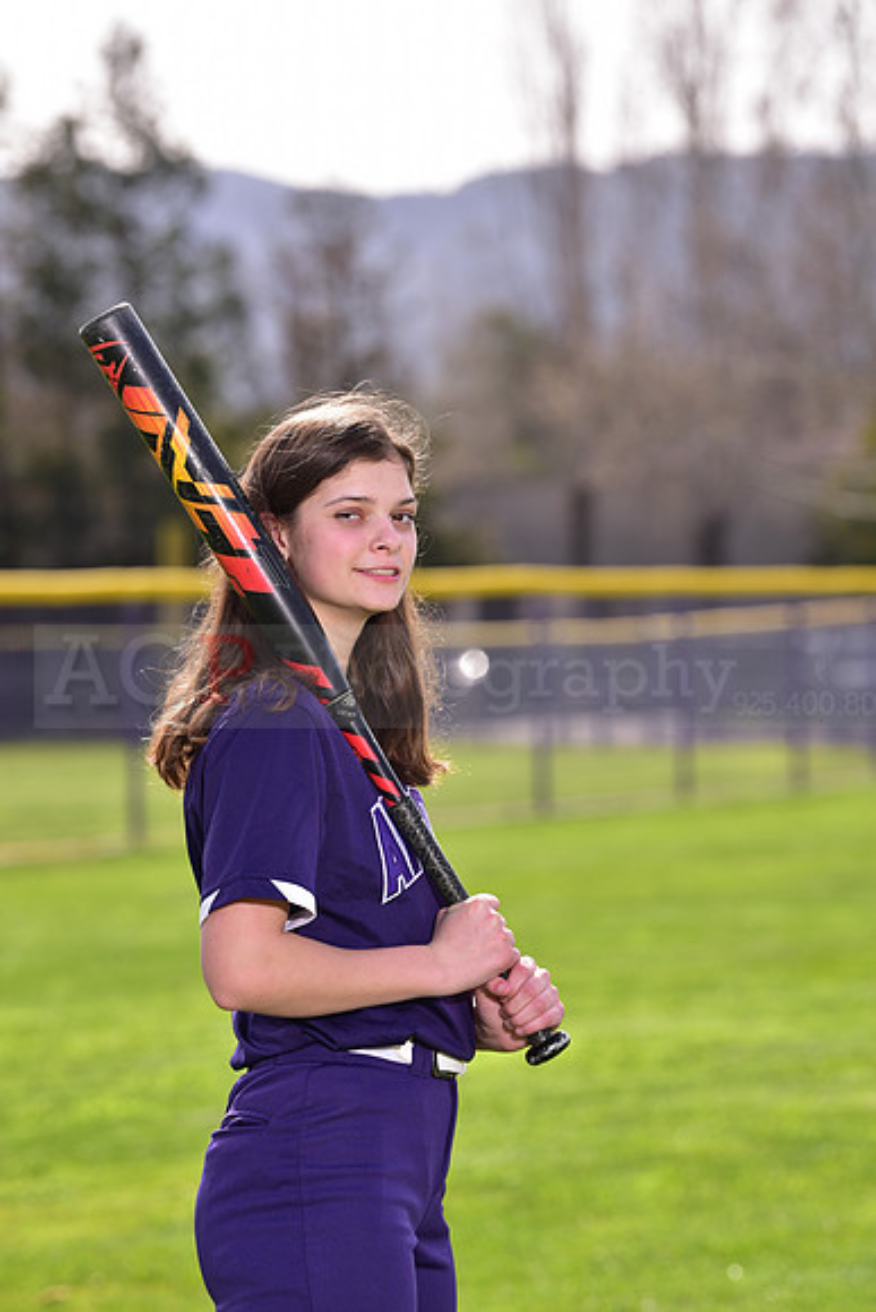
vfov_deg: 12.1
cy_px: 656
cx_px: 438
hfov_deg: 8.1
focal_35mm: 170
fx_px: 6201
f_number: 5.6
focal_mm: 170
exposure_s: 1/250
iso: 80
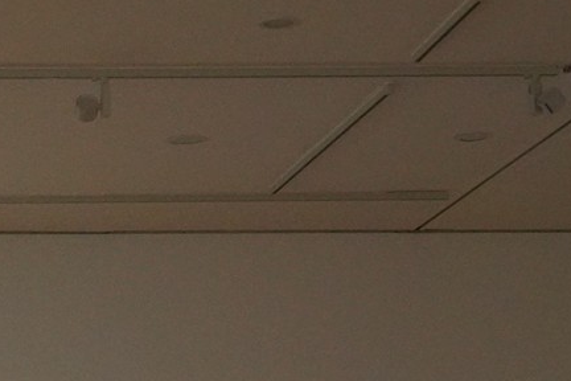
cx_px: -256
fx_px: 2569
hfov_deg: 12.2
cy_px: 755
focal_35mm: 162
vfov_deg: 8.1
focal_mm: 35
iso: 6400
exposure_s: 1/100
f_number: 9
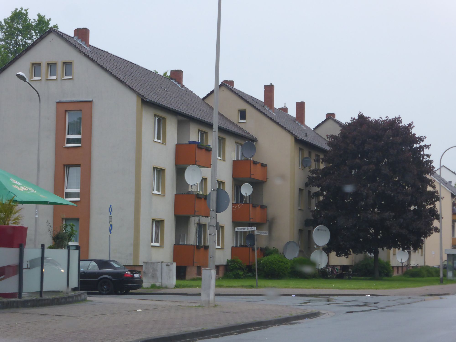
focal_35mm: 90
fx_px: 1186
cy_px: 171
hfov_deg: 21.8
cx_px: 228
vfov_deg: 16.4
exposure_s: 1/125
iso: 200
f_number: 5.2
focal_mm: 16.1
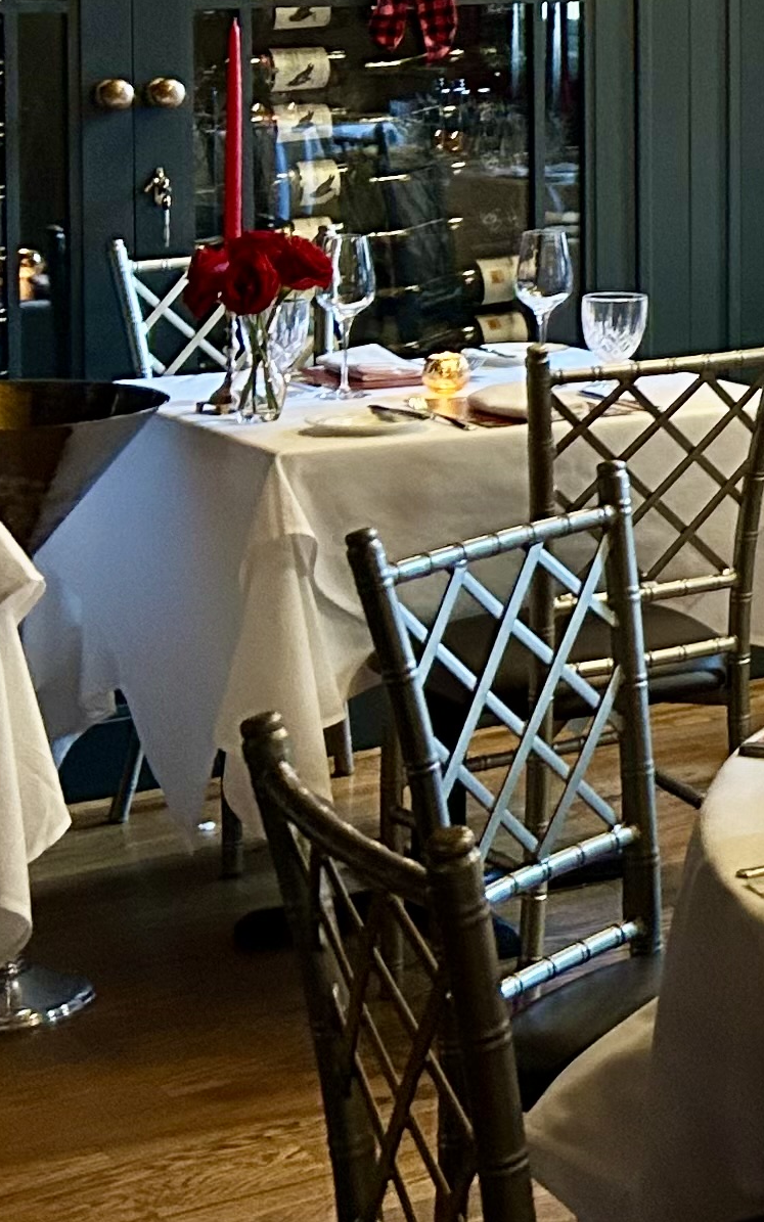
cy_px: 46
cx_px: 1527
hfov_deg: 12.4
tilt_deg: +0.4
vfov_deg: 21.6
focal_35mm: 93
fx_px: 3098
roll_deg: +0.3
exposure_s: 1/30
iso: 500
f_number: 1.5
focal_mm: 5.7
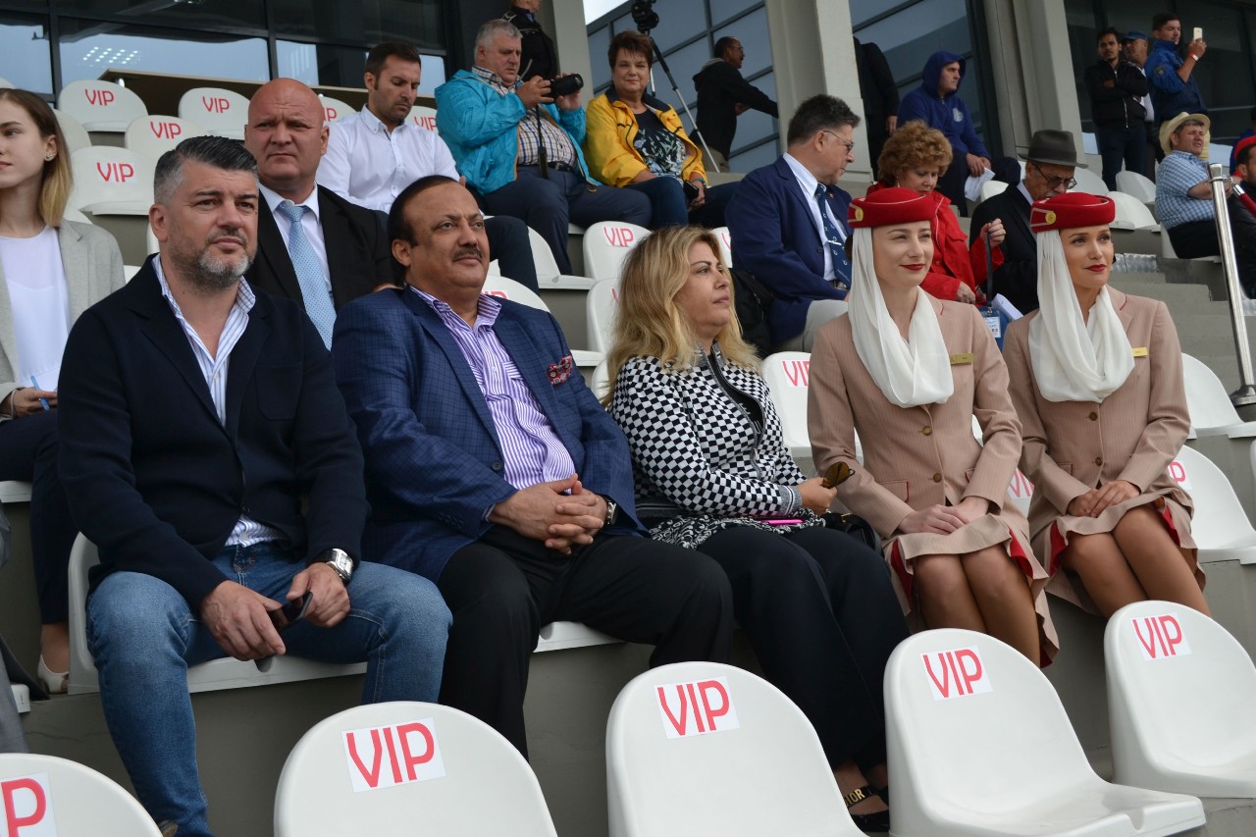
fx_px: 1465
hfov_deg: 46.4
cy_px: 418
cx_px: 628
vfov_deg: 31.9
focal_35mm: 42
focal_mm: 28
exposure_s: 1/125
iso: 100
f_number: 5.6
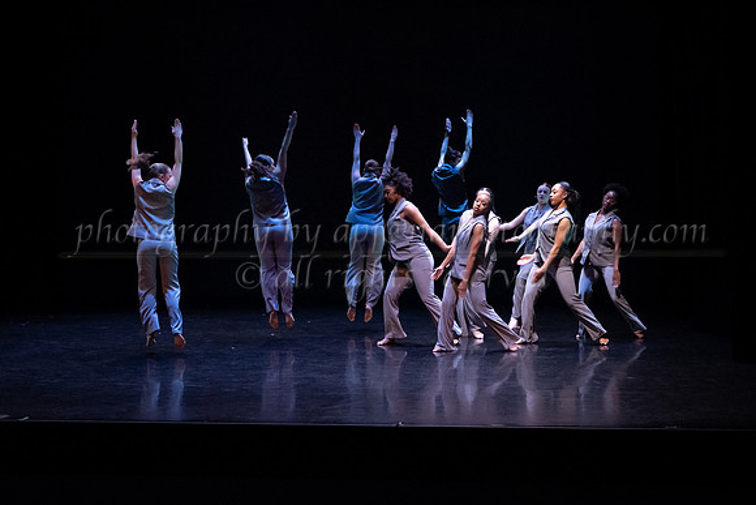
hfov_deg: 39.0
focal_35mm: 50
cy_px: 252
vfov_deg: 26.8
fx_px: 1059
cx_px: 472
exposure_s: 1/320
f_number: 4
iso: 4000
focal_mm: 36
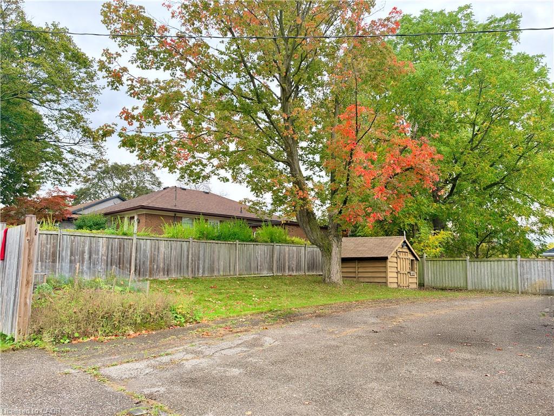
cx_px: 277
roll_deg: +0.0
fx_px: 384
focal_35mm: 24
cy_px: 208
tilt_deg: +8.7
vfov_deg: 56.8
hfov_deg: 71.6
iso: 100
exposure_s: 1/534
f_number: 1.8
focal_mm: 6.93
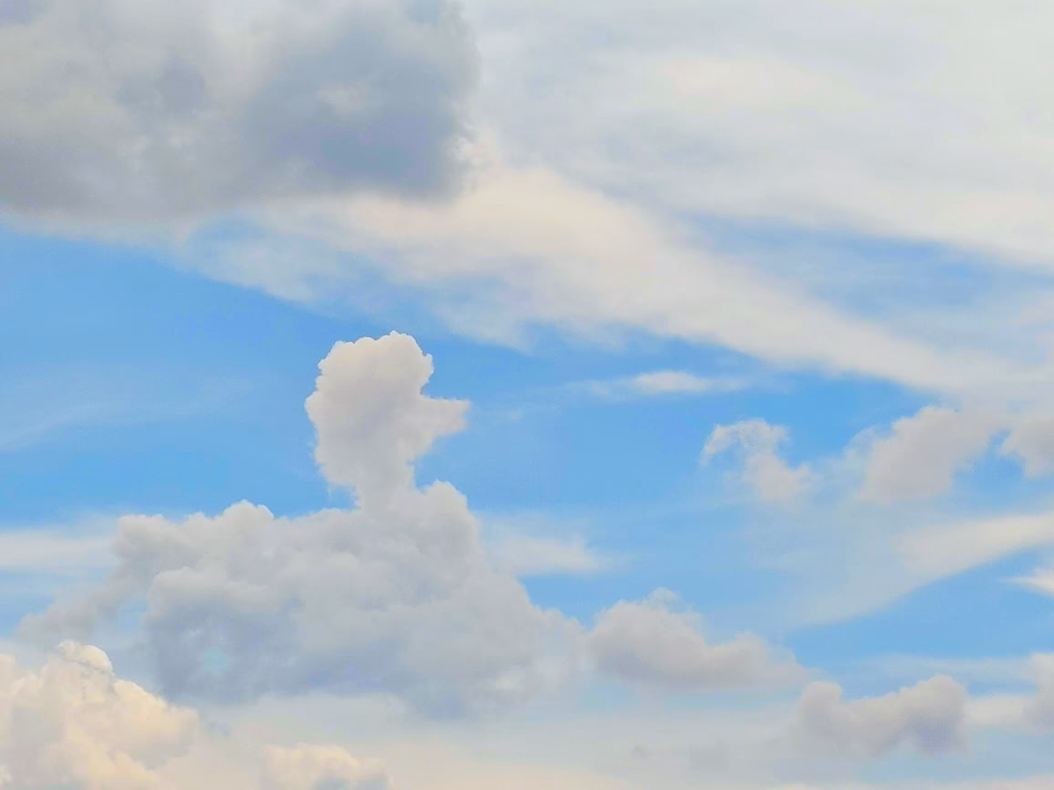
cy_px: 395
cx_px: 527
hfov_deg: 14.1
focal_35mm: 140
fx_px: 4263
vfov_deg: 10.6
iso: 50
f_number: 1.8
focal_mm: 5.58
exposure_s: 1/690
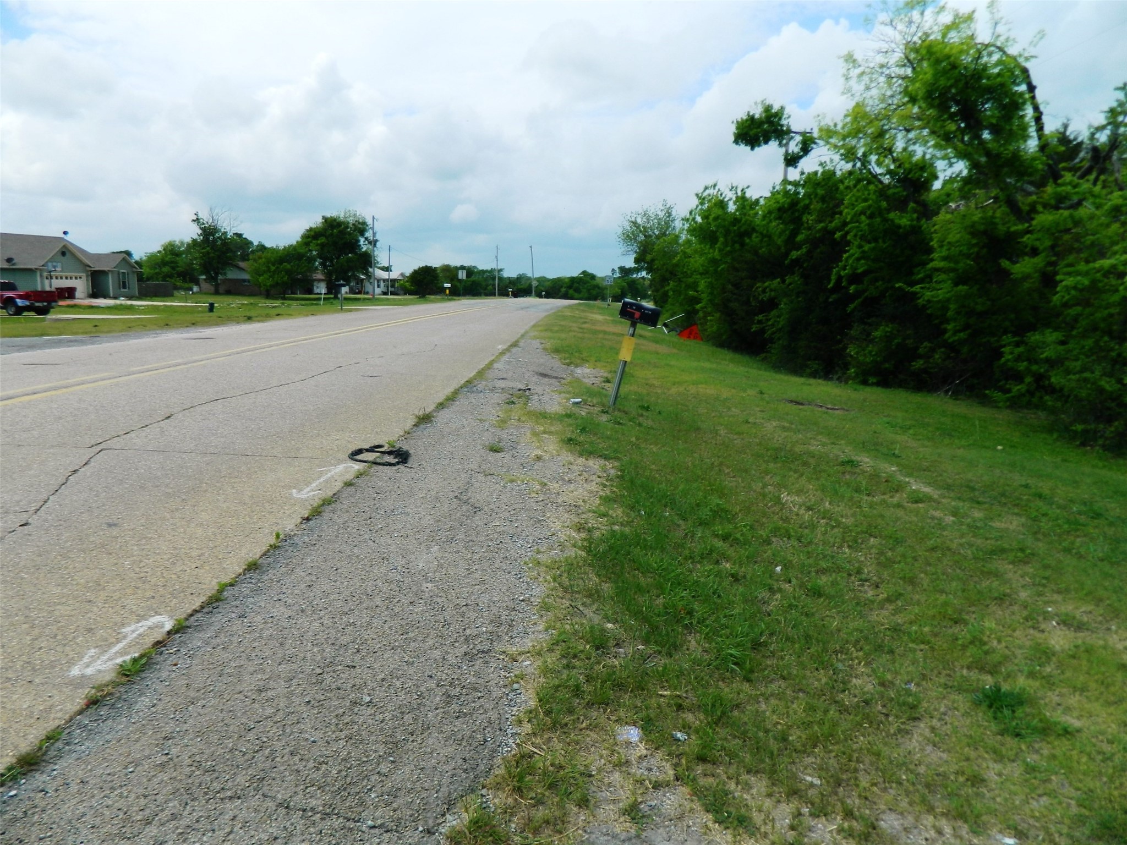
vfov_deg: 54.9
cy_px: 422
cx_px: 564
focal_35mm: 25
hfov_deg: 69.4
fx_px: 814
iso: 80
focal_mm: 4.5
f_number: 8.7
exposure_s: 1/250
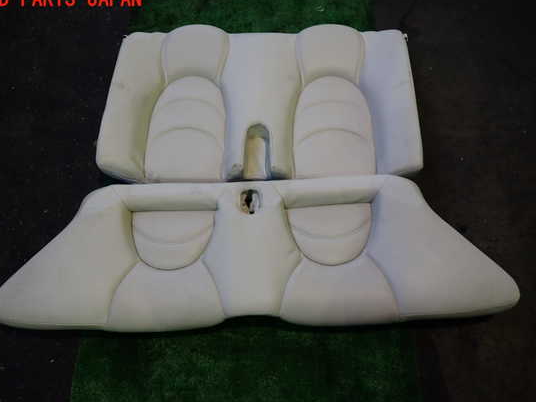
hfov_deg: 63.4
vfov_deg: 49.7
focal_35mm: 28
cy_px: 212
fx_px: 434
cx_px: 260
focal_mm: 4.5
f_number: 2
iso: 200
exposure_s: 1/60
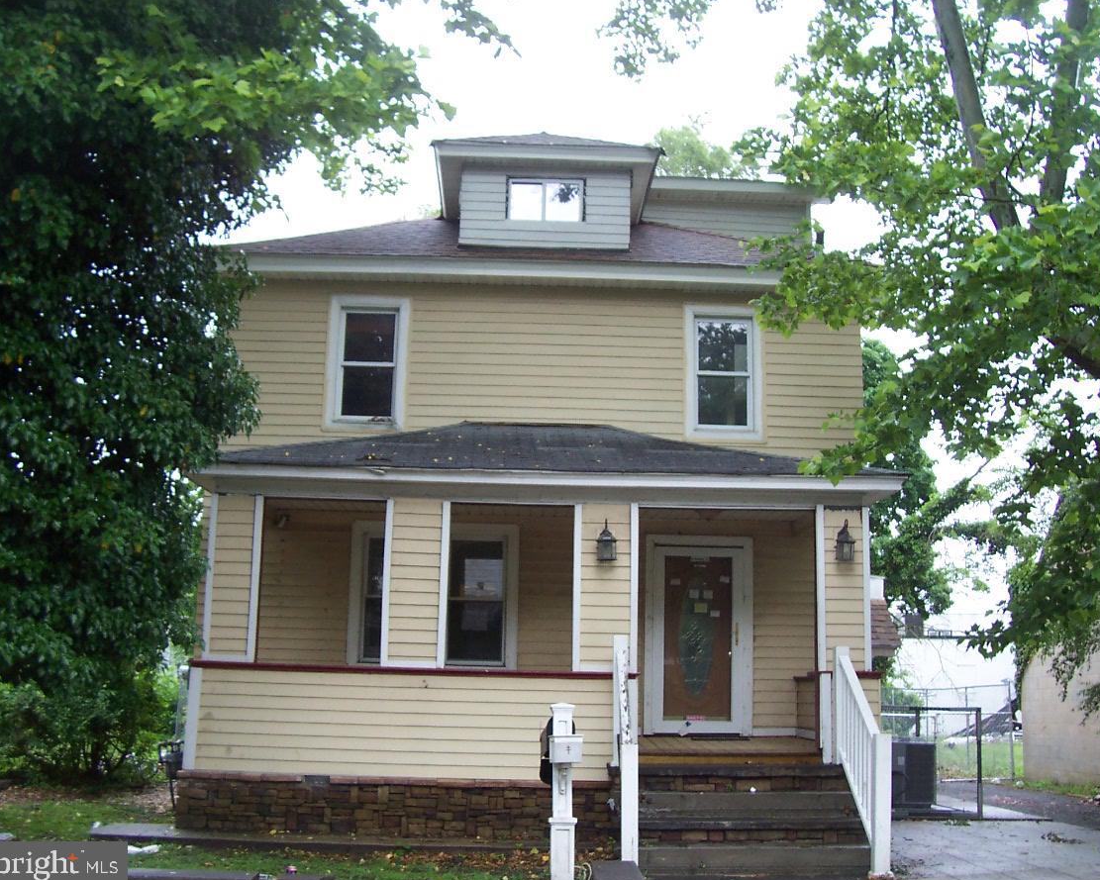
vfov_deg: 38.2
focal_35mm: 39
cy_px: 443
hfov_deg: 46.8
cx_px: 577
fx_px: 1270
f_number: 2.8
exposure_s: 1/125
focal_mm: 5.6
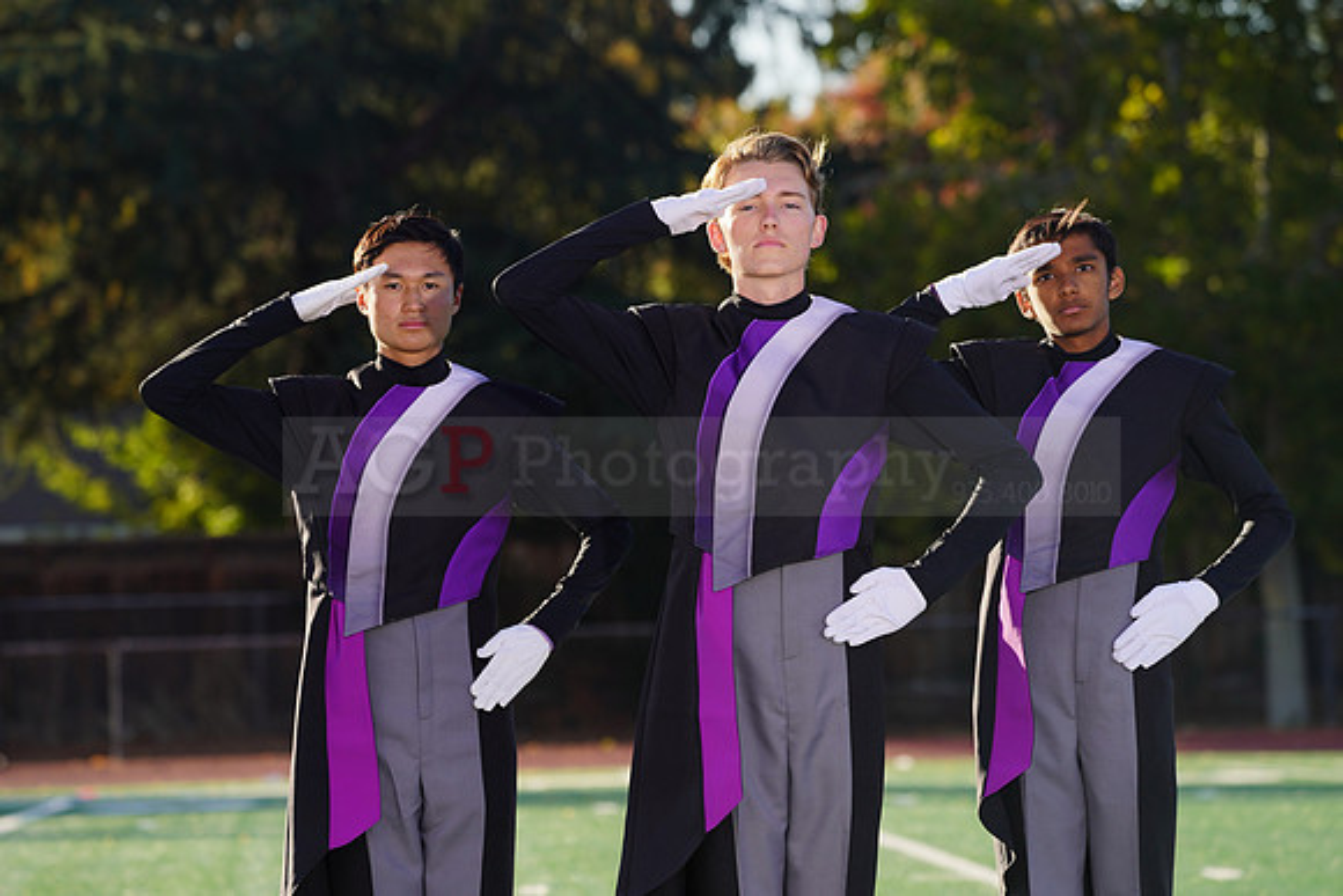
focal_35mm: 215
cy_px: 448
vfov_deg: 6.4
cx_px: 672
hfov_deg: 9.6
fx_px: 8022
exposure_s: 1/250
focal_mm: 215
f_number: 7.1
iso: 100
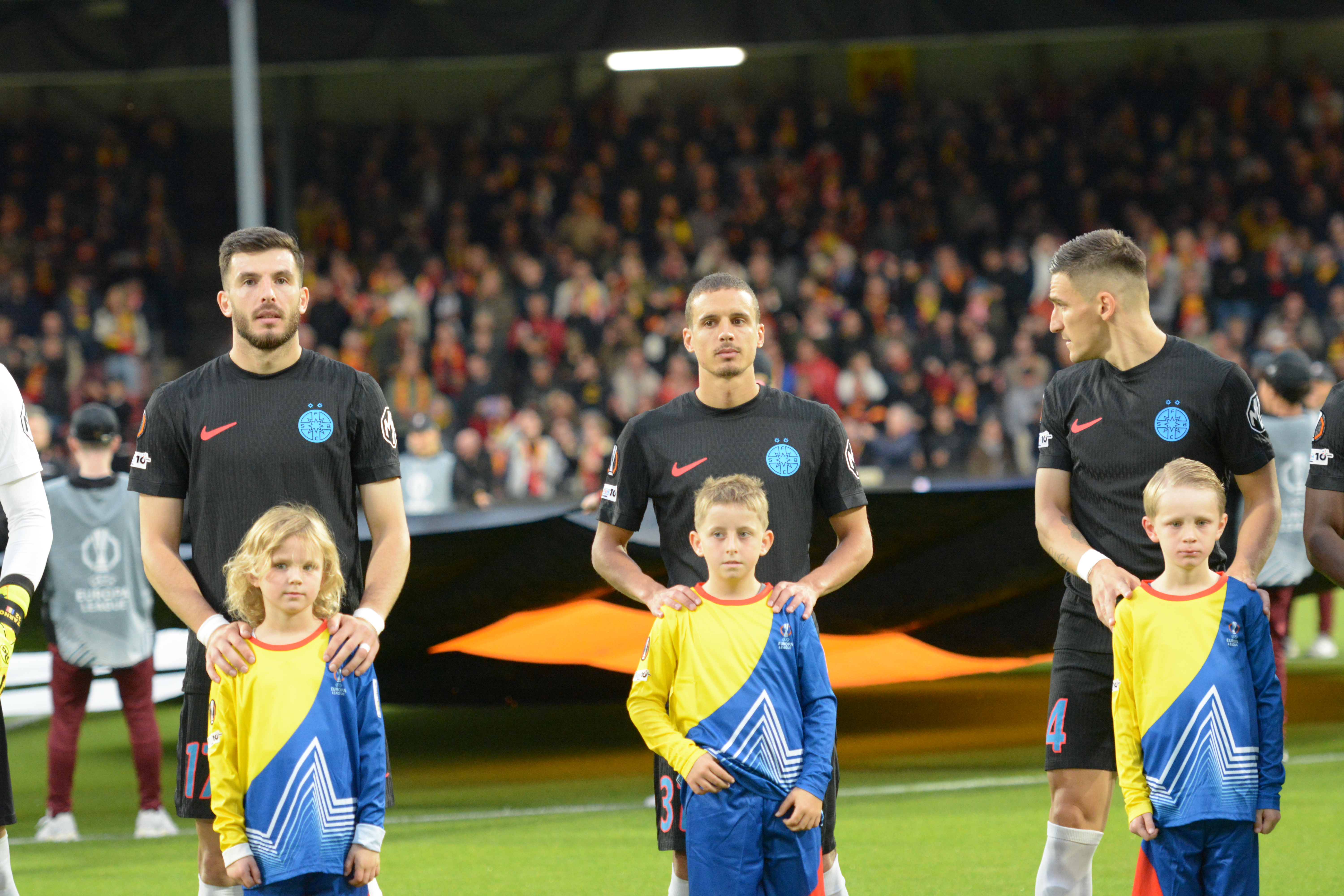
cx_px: 672
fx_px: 6831
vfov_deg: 7.5
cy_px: 448
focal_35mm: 183
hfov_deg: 11.2
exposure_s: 1/800
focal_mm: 122
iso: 2500
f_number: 2.8
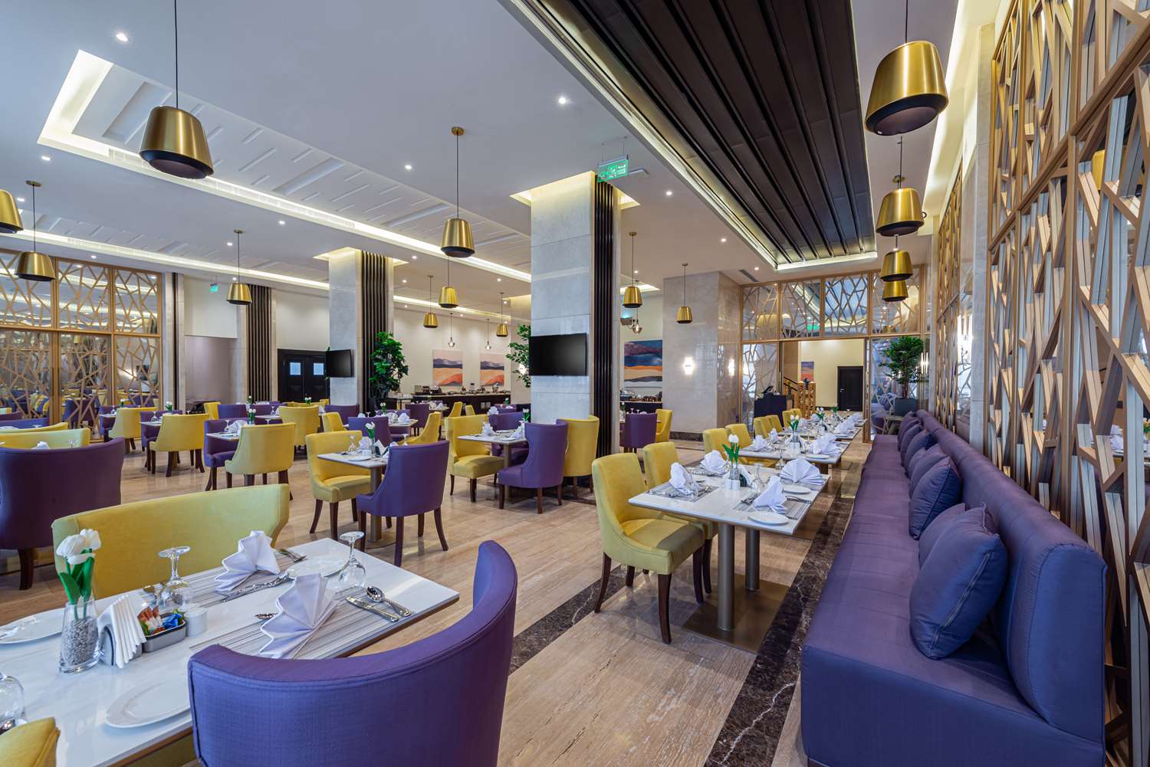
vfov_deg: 81.2
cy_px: 384
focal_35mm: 14
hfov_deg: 104.2
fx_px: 447
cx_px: 575
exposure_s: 1.6
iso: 100
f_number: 13
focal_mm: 14
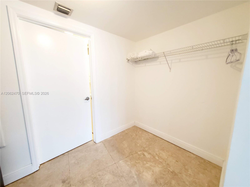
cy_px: 94
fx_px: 94
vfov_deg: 89.9
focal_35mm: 13
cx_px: 125
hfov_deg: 106.2
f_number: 2.2
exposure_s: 1/59
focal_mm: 1.8
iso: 400
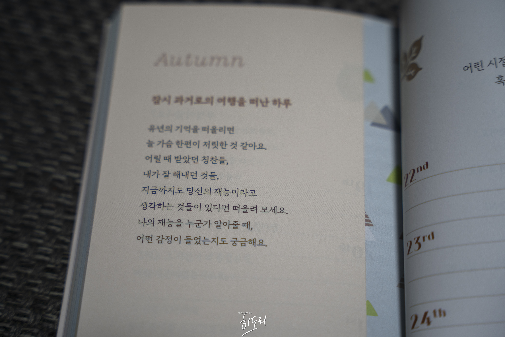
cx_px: 252
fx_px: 982
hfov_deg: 28.8
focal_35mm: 70
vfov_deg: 19.5
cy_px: 168
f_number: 2.8
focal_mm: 70
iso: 160
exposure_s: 1/80
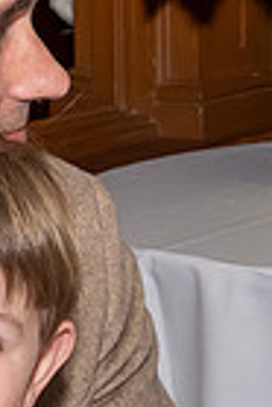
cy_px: 449
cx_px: 11
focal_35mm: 264
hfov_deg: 5.2
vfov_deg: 7.7
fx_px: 2984
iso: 800
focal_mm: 30
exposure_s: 1/250
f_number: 8
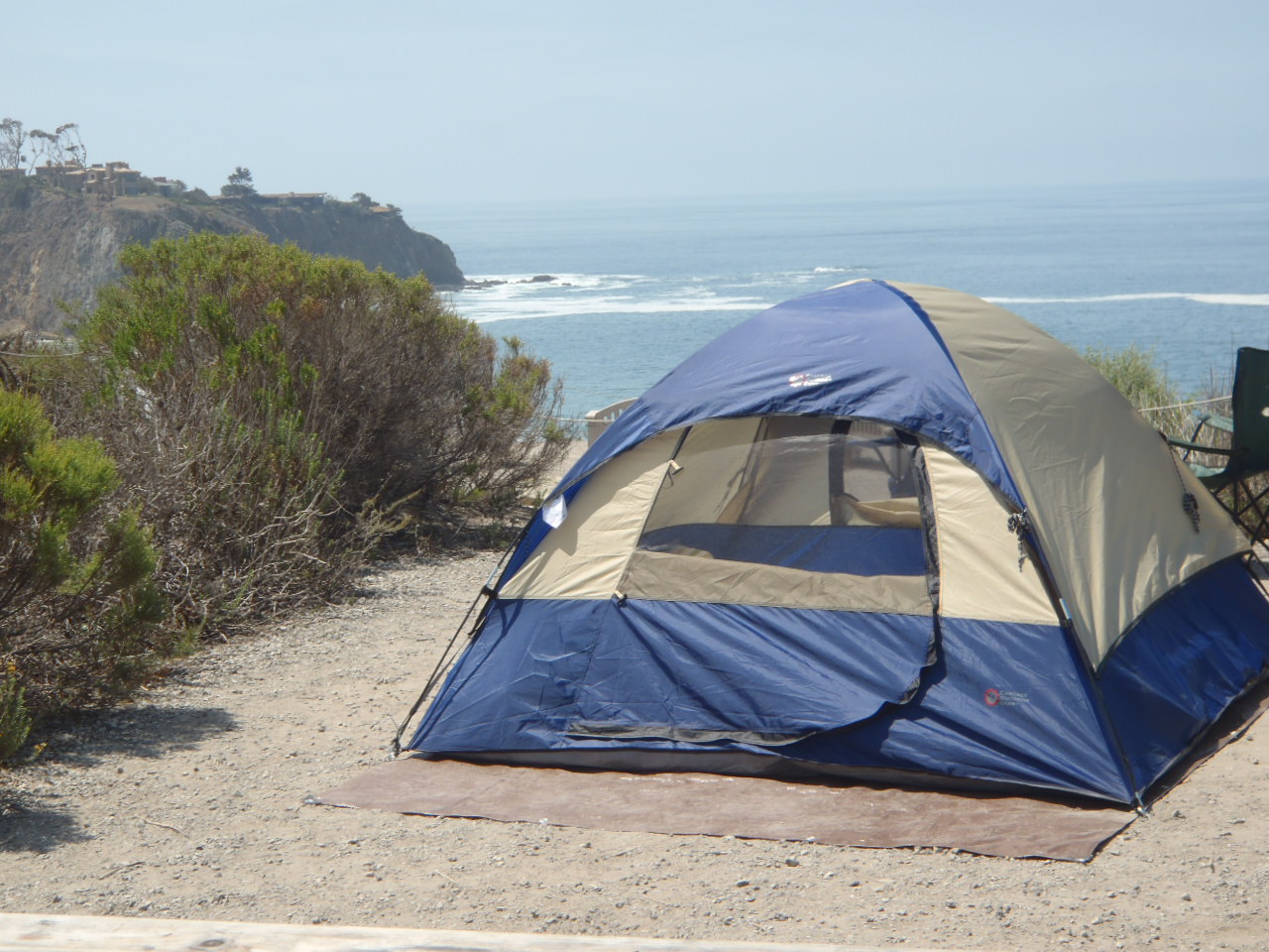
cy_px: 476
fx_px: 2383
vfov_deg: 22.6
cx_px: 634
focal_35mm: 65
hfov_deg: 29.8
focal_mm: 11.76
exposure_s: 1/250
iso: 64
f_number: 5.6
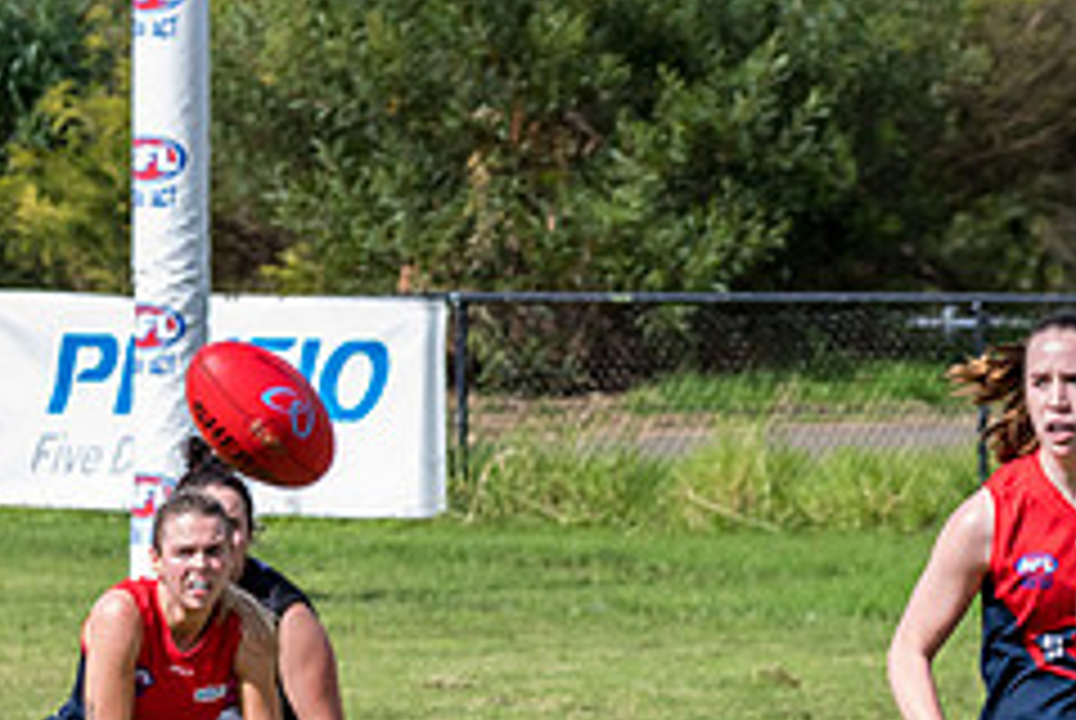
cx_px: 602
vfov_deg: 2.3
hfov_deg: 3.5
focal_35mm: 590
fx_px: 17656
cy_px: 757
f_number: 9
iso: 800
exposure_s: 1/1600
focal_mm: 170
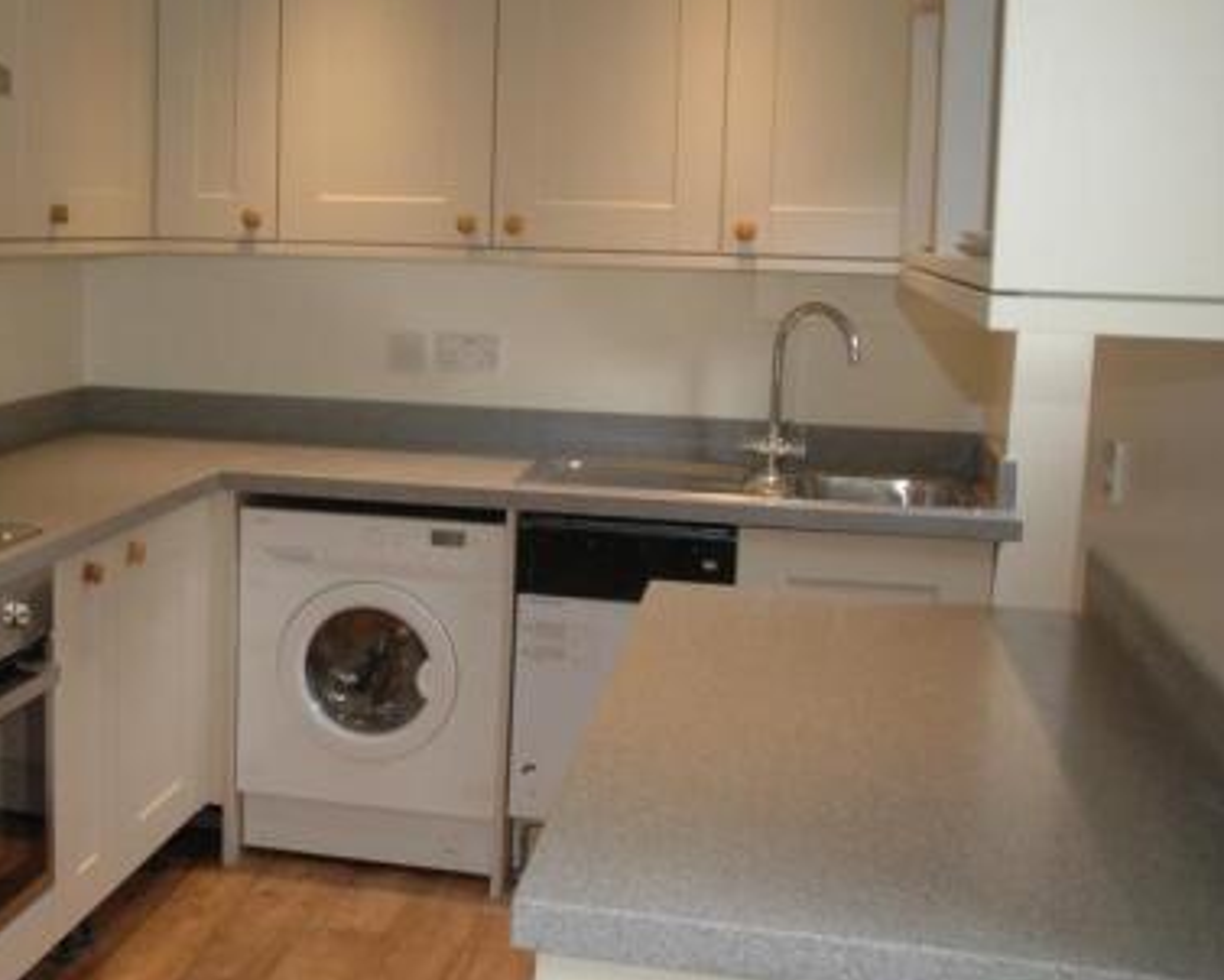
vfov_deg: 34.1
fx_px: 1595
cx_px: 276
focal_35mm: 44
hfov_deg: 40.5
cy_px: 393
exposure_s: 1/100
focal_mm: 18
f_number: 3.5
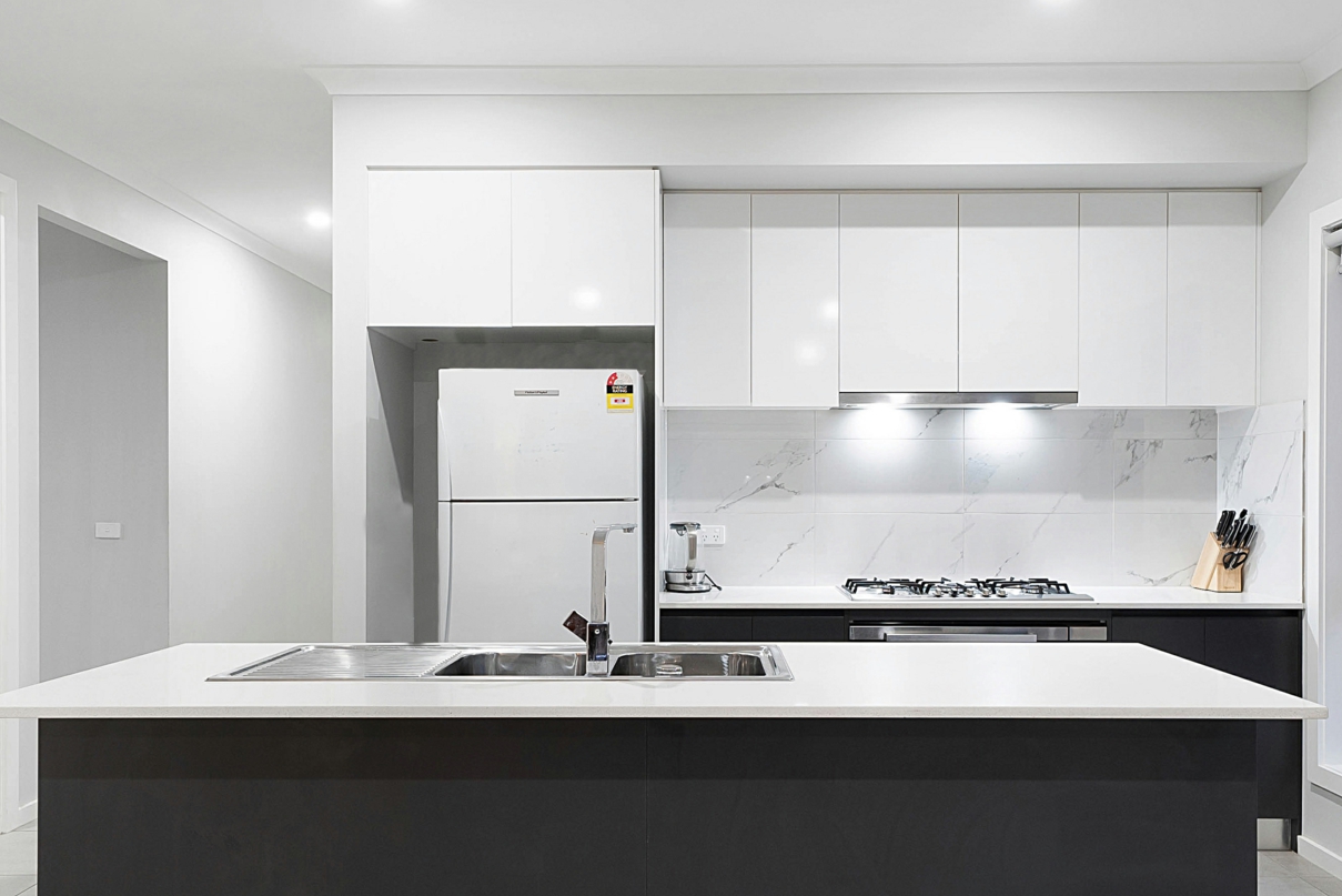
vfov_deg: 47.9
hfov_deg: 67.3
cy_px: 496
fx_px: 1007
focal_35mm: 27
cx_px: 713
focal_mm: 17
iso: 640
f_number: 7.1
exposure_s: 1/5
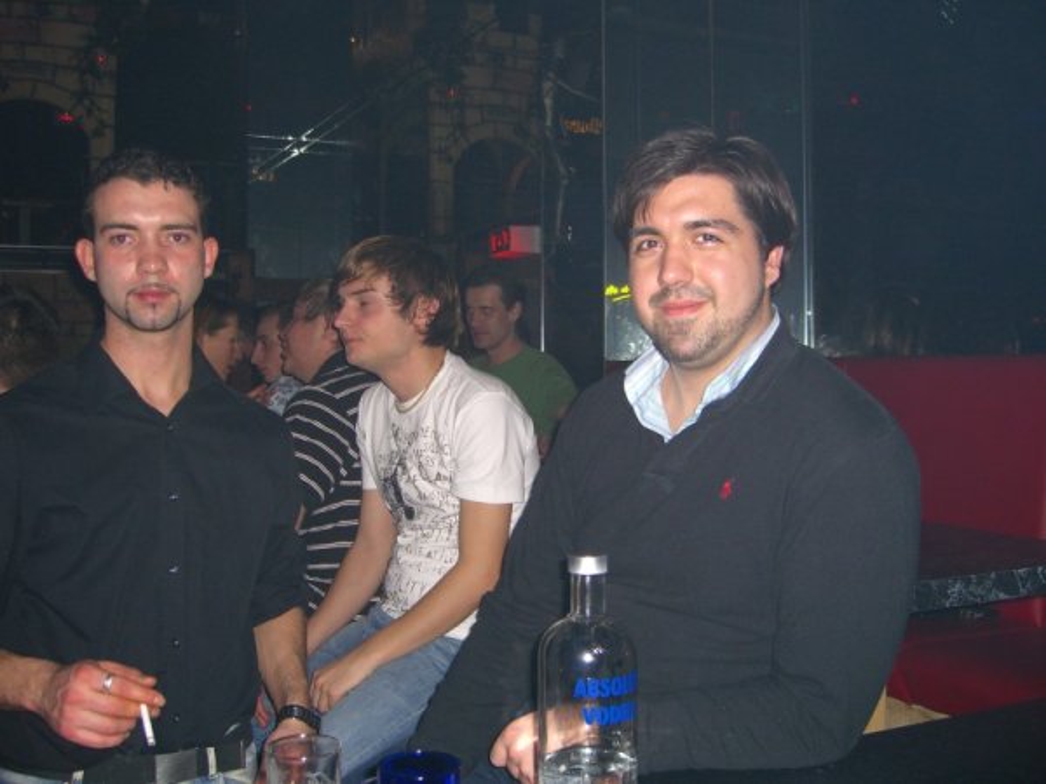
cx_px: 523
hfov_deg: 49.0
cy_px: 392
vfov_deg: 37.7
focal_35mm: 38
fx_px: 1148
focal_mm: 7.9
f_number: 2.8
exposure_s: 1/60
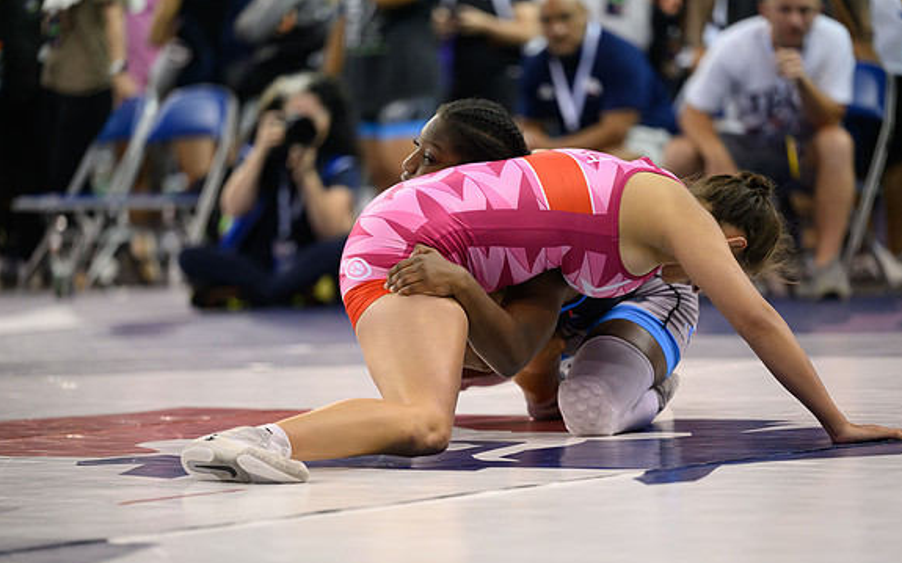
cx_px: 452
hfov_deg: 11.6
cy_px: 300
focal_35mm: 180
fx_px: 4424
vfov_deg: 7.3
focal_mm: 175
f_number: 2.8
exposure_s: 1/800
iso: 2500
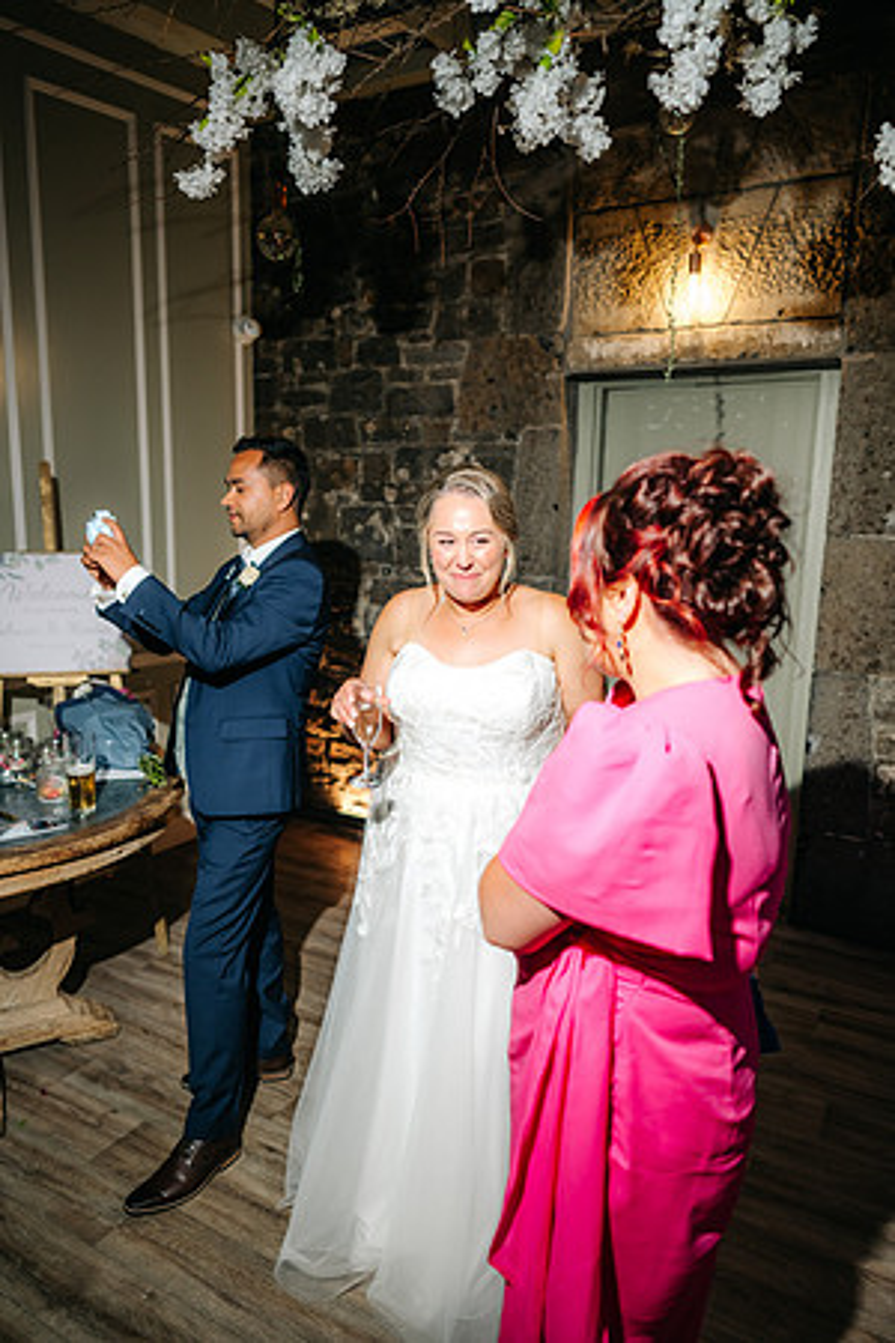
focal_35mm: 24
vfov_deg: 73.7
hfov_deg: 53.1
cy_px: 672
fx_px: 895
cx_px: 448
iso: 320
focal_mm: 24
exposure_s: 1/200
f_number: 2.2
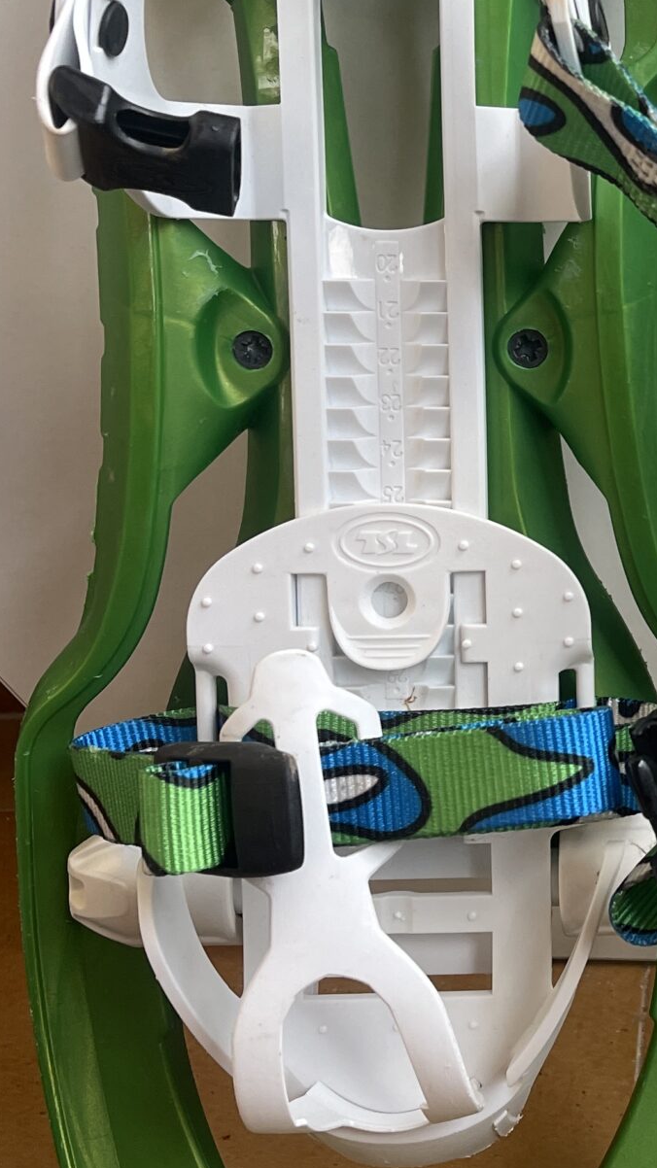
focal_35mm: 58
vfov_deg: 36.0
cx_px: 834
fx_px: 1797
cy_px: 505
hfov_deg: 19.3
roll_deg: +1.7
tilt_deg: -30.3
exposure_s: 1/121
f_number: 1.6
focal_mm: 5.1
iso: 125
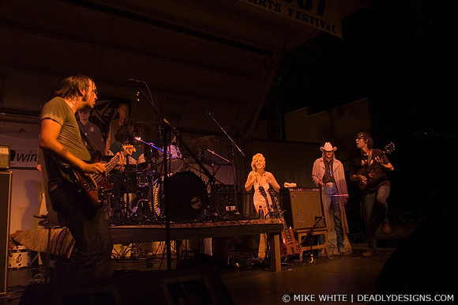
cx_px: 229
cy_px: 152
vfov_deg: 43.6
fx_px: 381
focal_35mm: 30
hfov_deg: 62.0
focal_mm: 20
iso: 800
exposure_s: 1/500
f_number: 3.2
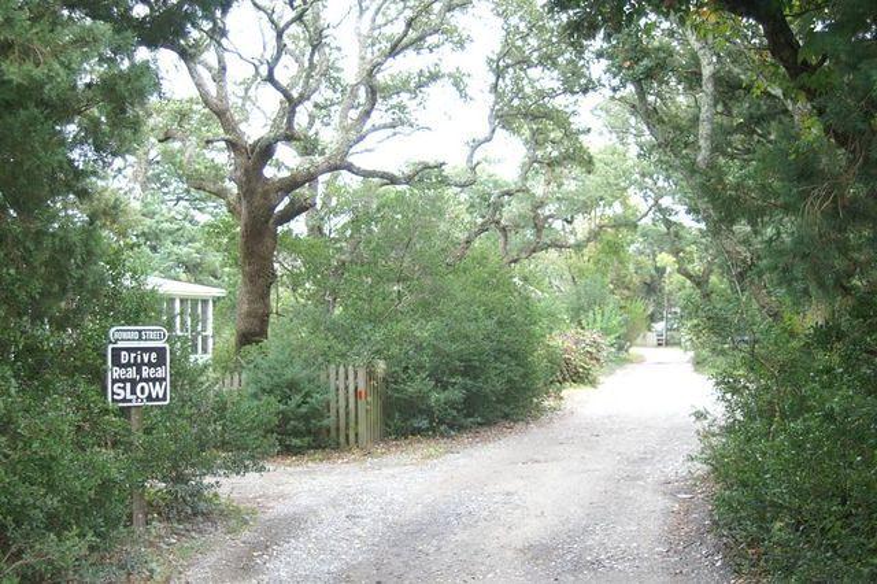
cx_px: 438
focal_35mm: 45
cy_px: 292
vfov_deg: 29.8
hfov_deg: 43.6
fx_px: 1096
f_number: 4
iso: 200
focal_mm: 30
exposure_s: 1/60
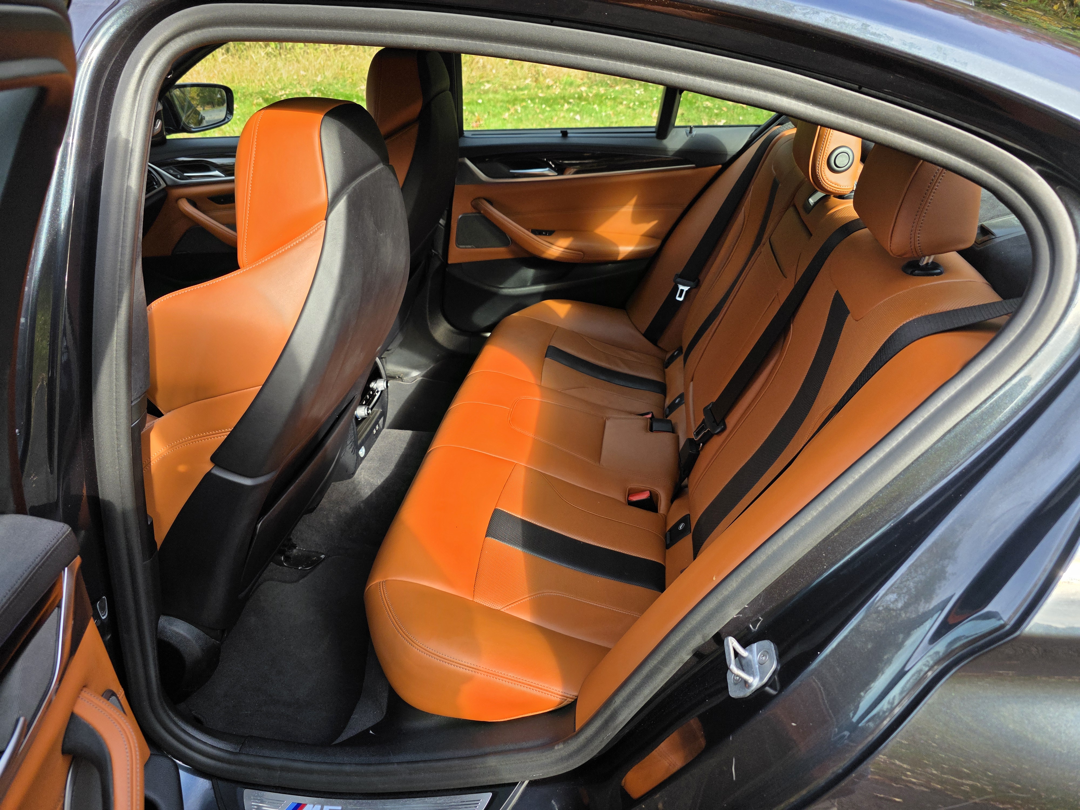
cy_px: 405
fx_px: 718
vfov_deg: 58.9
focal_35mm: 23
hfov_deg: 73.9
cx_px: 540
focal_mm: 6.3
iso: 64
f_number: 1.7
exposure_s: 1/359
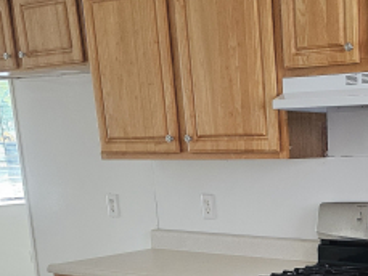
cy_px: 326
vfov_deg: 20.6
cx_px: 395
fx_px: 713
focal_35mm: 67
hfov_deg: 26.8
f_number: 1.7
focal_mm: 6.3
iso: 400
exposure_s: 1/120
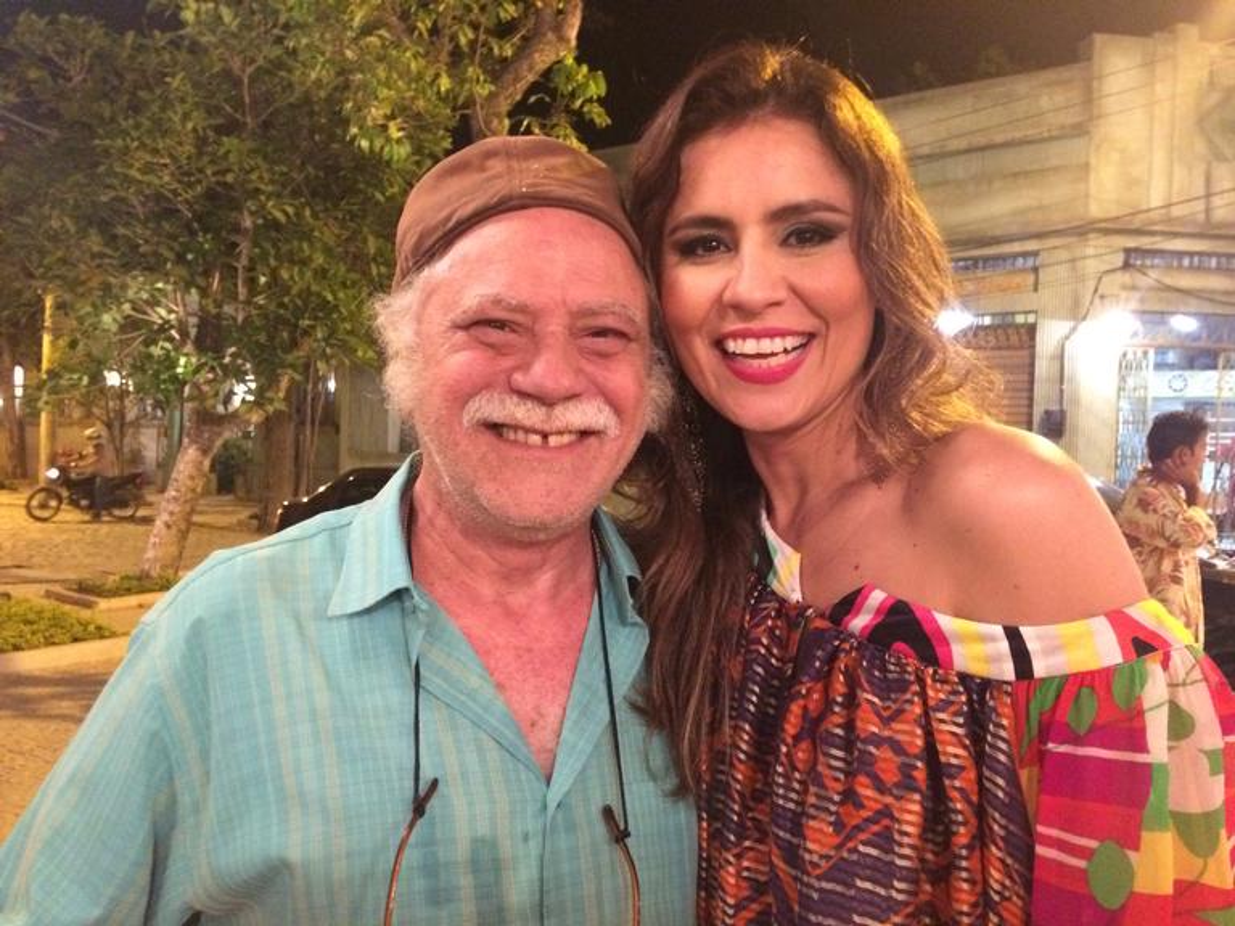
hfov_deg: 61.7
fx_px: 1035
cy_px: 463
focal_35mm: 29
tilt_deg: -3.1
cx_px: 618
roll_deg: -1.4
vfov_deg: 48.2
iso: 500
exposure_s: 1/15
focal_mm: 4.15
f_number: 2.2
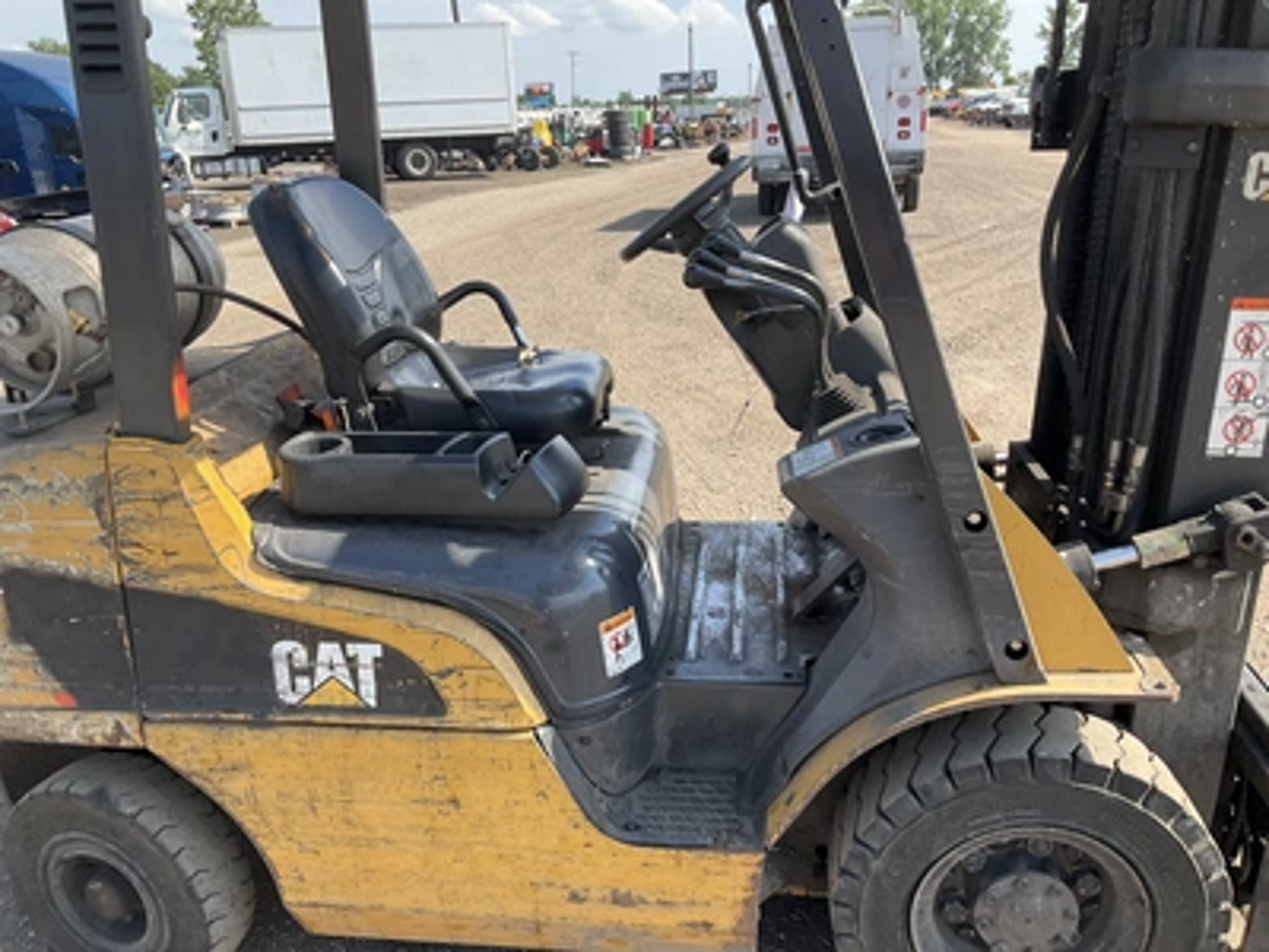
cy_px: 476
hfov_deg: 61.7
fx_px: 1063
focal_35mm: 29
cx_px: 634
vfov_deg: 48.2
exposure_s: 1/534
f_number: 1.8
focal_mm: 3
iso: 25
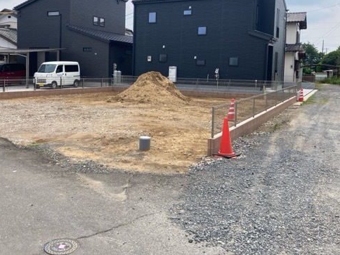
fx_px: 363
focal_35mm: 37
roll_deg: -1.5
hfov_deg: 50.0
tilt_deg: -3.4
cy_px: 98
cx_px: 150
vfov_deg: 38.5
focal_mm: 3.99
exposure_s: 1/1779
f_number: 1.8
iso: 20
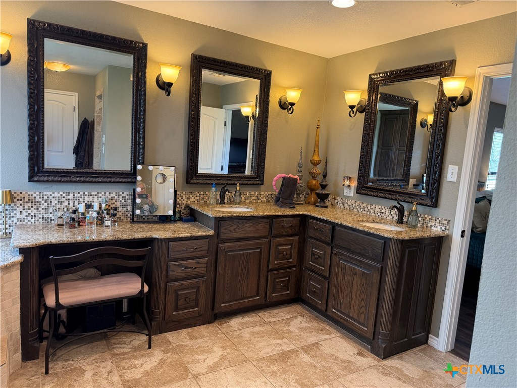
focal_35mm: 24
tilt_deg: -7.0
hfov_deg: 71.6
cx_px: 258
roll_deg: -3.8
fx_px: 358
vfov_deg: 56.8
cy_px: 194
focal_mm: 6.76
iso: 160
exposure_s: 1/60
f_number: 1.78
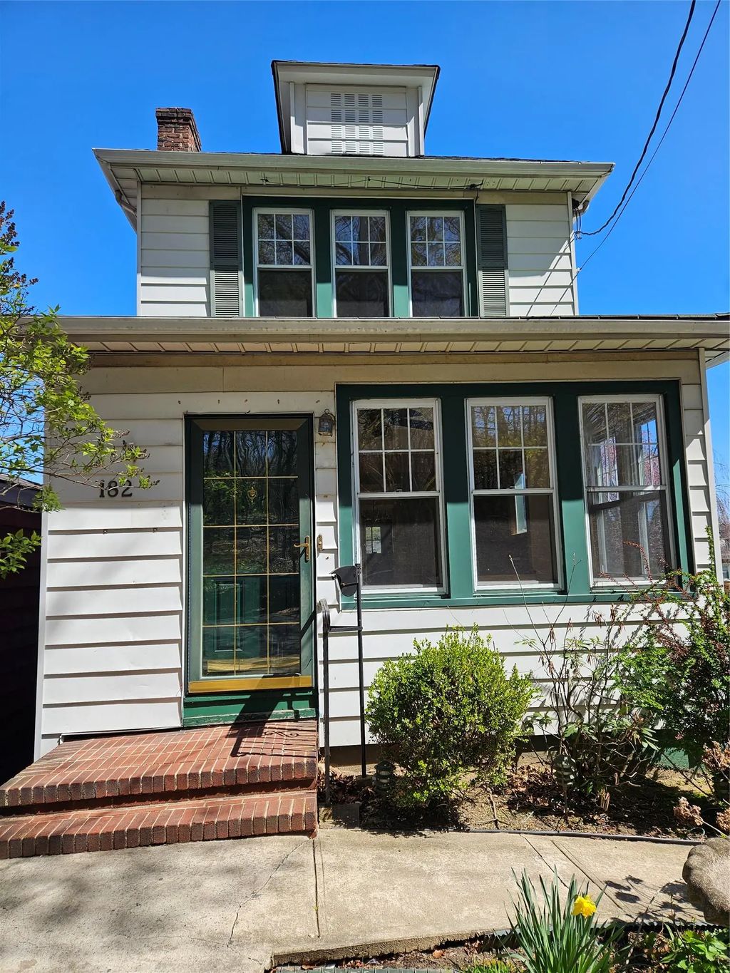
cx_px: 365
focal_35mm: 23
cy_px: 486
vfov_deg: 73.9
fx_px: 647
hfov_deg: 58.9
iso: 32
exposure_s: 1/1529
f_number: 1.8
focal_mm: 5.4
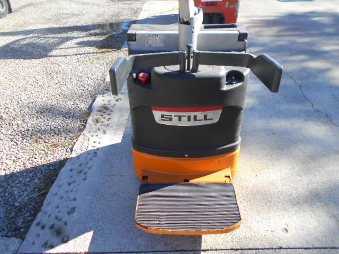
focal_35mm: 26
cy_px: 127
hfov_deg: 67.3
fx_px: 255
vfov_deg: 53.1
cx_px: 170
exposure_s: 1/250
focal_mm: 4.6
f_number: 3.2
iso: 80
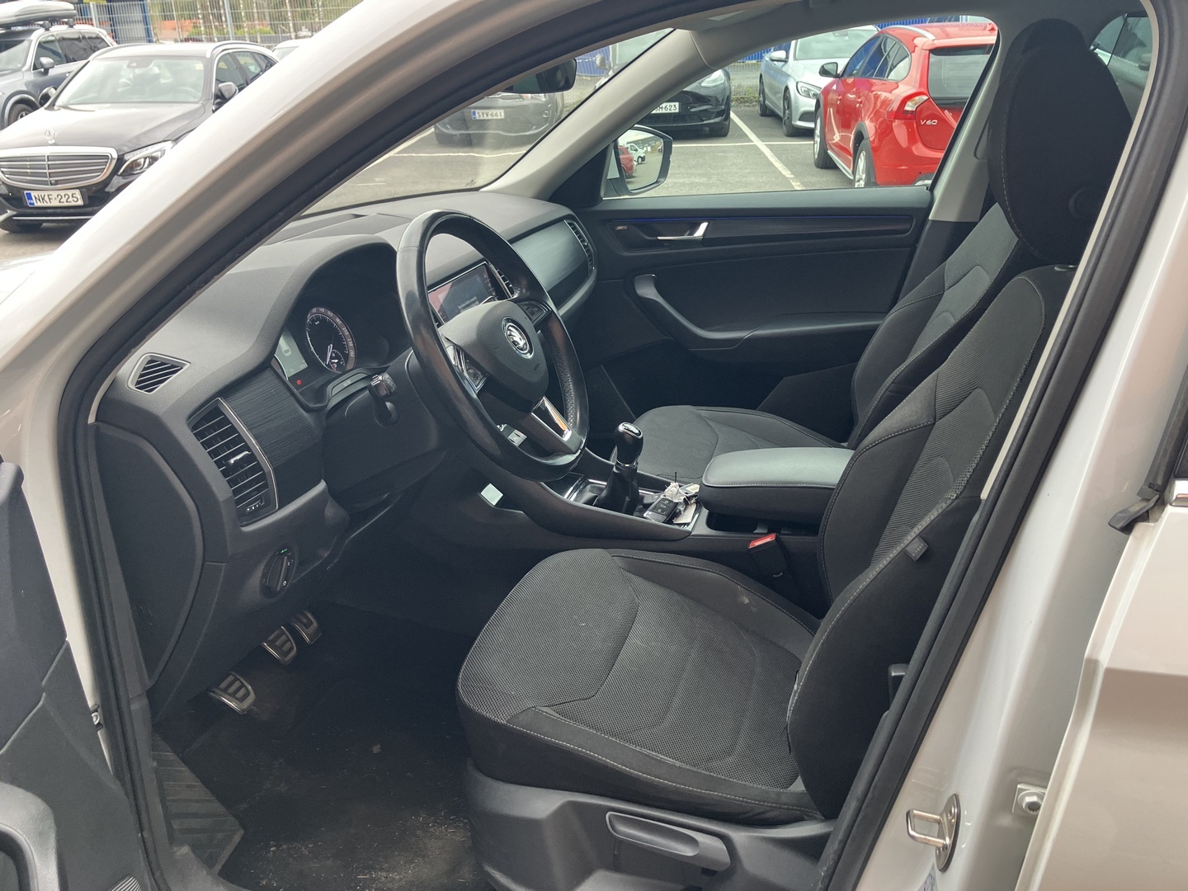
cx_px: 594
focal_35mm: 28
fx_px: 961
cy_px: 446
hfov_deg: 63.4
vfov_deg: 49.7
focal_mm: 3.99
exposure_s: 1/100
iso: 80
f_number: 1.8
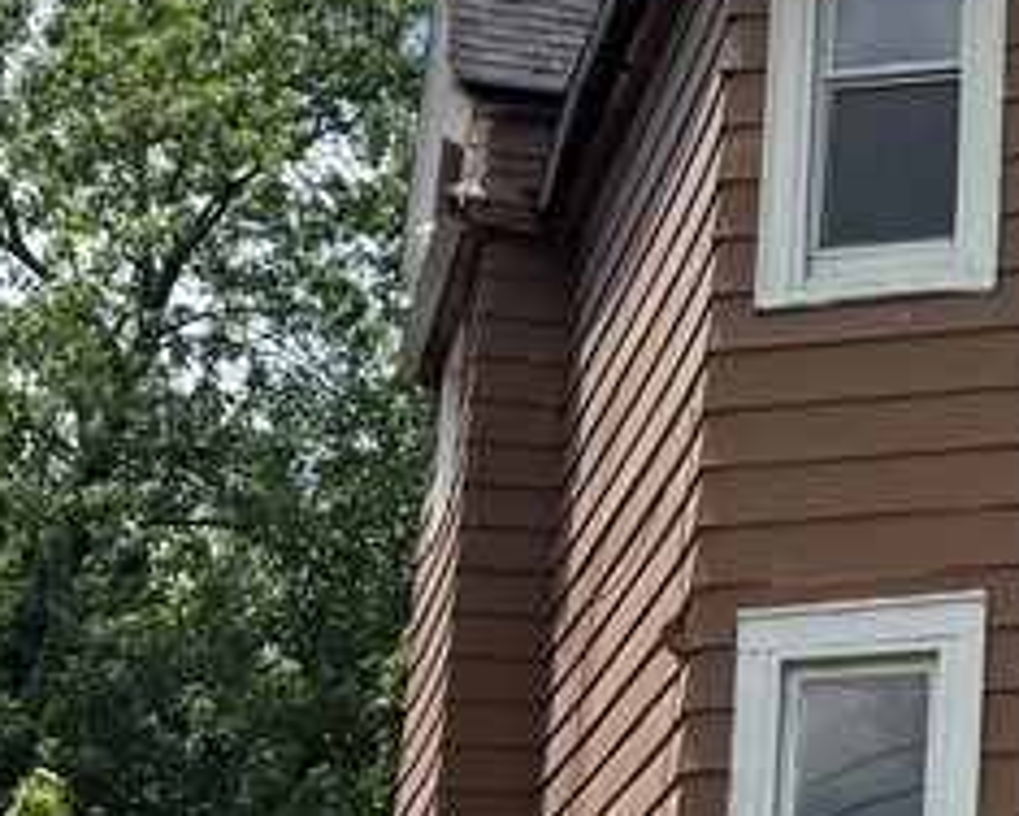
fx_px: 3076
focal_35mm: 102
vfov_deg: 15.1
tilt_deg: +15.6
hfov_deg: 16.9
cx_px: 1570
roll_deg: +0.8
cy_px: 282
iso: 80
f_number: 1.78
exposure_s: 1/4950
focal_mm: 6.76
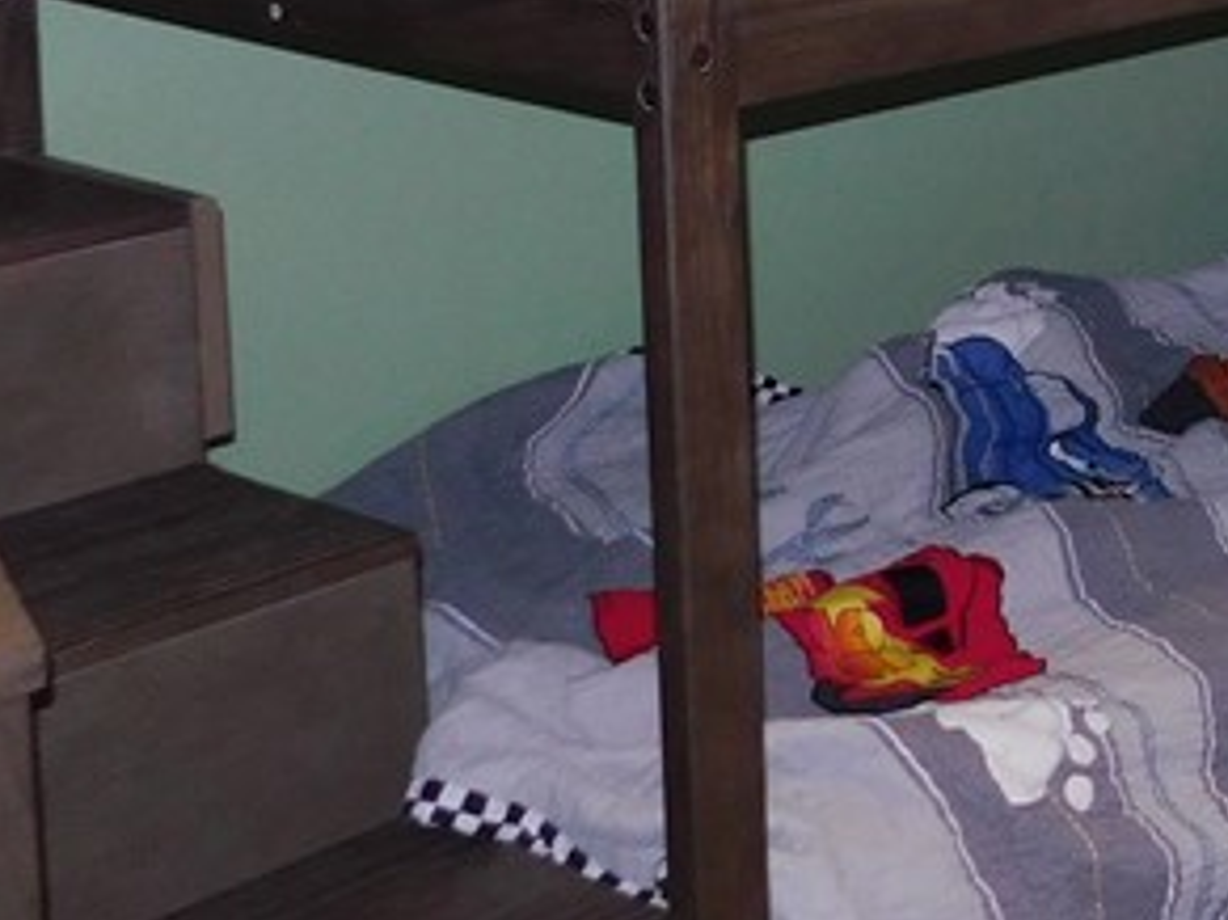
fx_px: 2872
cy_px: -279
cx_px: 1848
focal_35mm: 81
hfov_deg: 20.6
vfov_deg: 17.1
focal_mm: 4
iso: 200
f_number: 3
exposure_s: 1/30
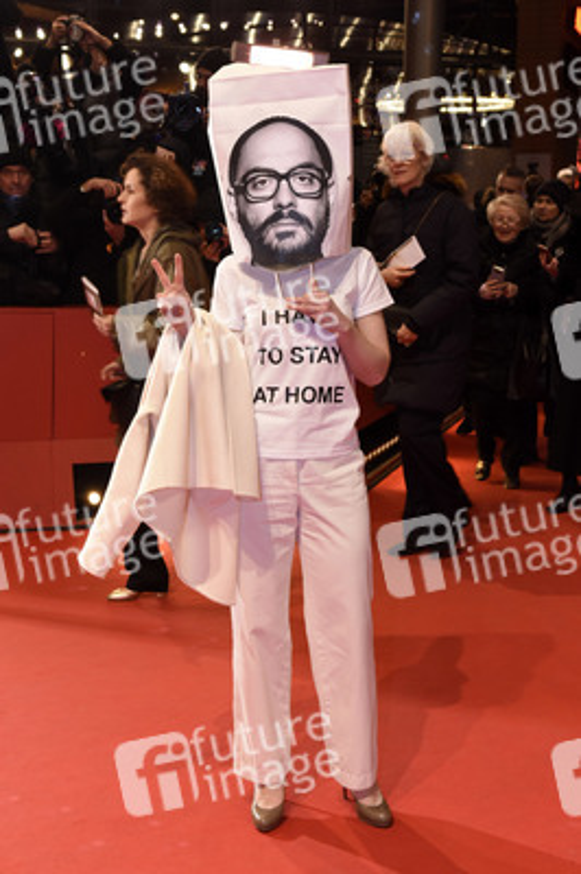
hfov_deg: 28.0
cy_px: 437
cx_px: 290
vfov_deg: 41.1
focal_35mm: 48
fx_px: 1164
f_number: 5.6
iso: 1250
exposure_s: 1/125
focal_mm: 32
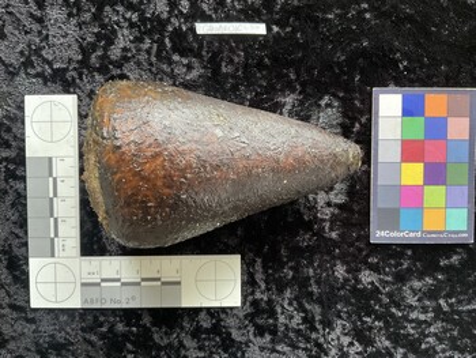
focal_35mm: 29
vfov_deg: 48.3
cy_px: 179
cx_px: 238
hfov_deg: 61.6
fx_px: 399
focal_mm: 3
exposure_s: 1/30
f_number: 1.8
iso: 250
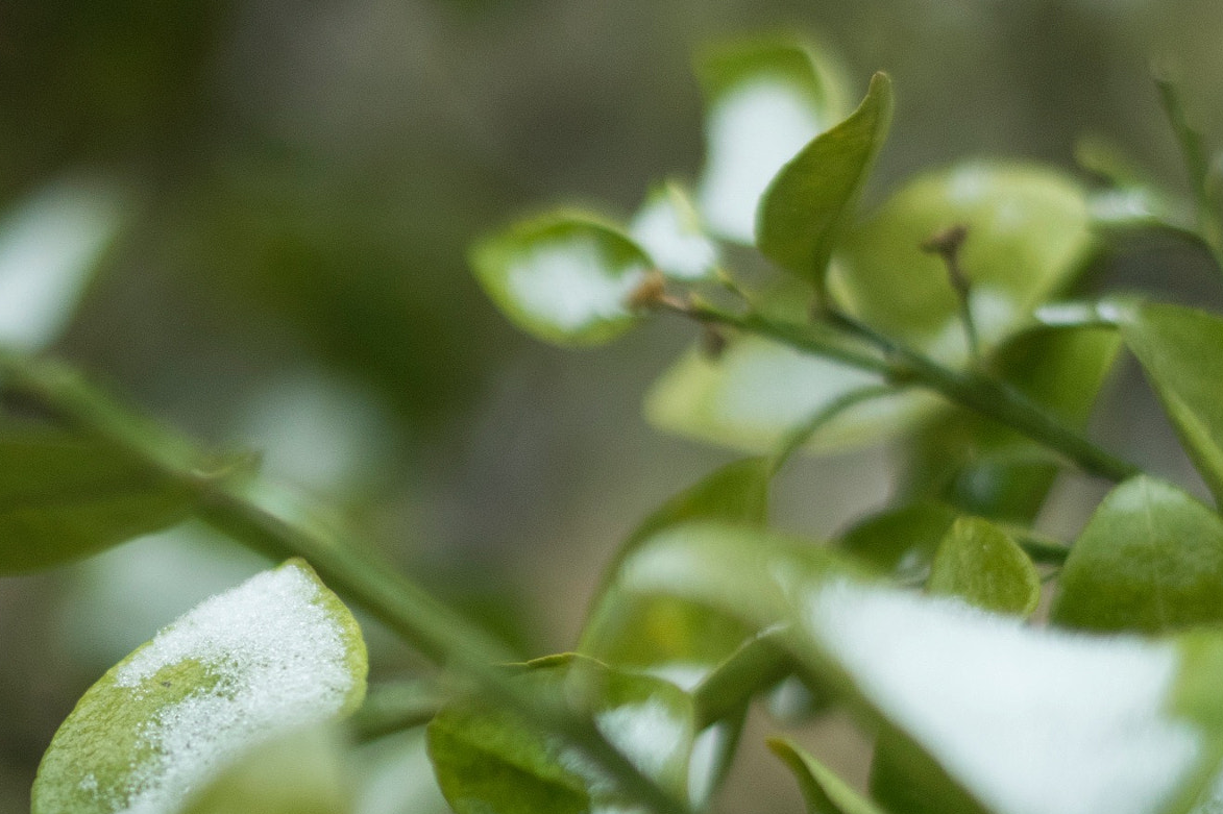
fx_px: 4448
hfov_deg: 15.5
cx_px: 193
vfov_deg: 10.4
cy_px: 645
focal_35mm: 131
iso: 1000
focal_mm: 50
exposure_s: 1/6000
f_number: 1.8
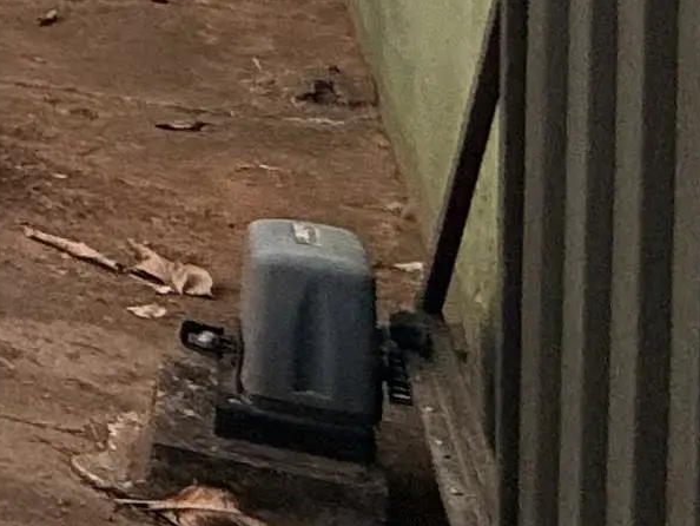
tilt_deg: -4.6
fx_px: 1922
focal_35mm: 95
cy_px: -275
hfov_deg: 10.9
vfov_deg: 14.5
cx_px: -1504
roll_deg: +4.3
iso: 80
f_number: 2.2
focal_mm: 2.22
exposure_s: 1/99
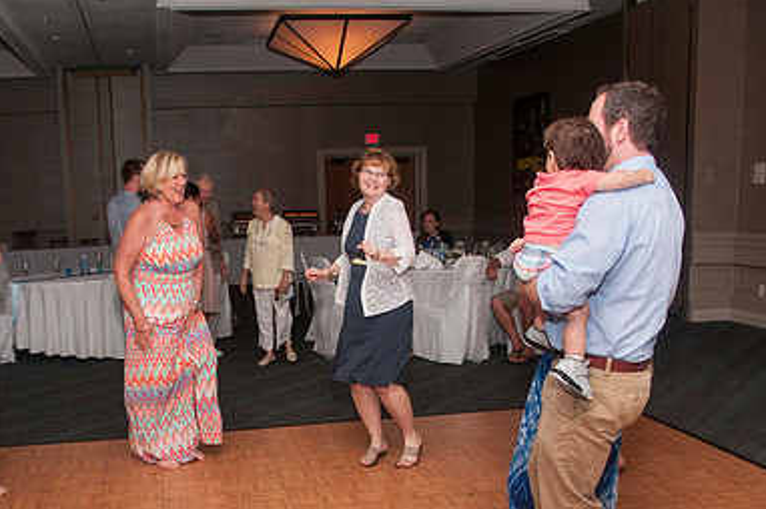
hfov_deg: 47.2
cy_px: 366
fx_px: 872
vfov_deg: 32.1
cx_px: 305
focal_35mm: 41
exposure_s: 1/60
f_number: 5.6
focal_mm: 18
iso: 400
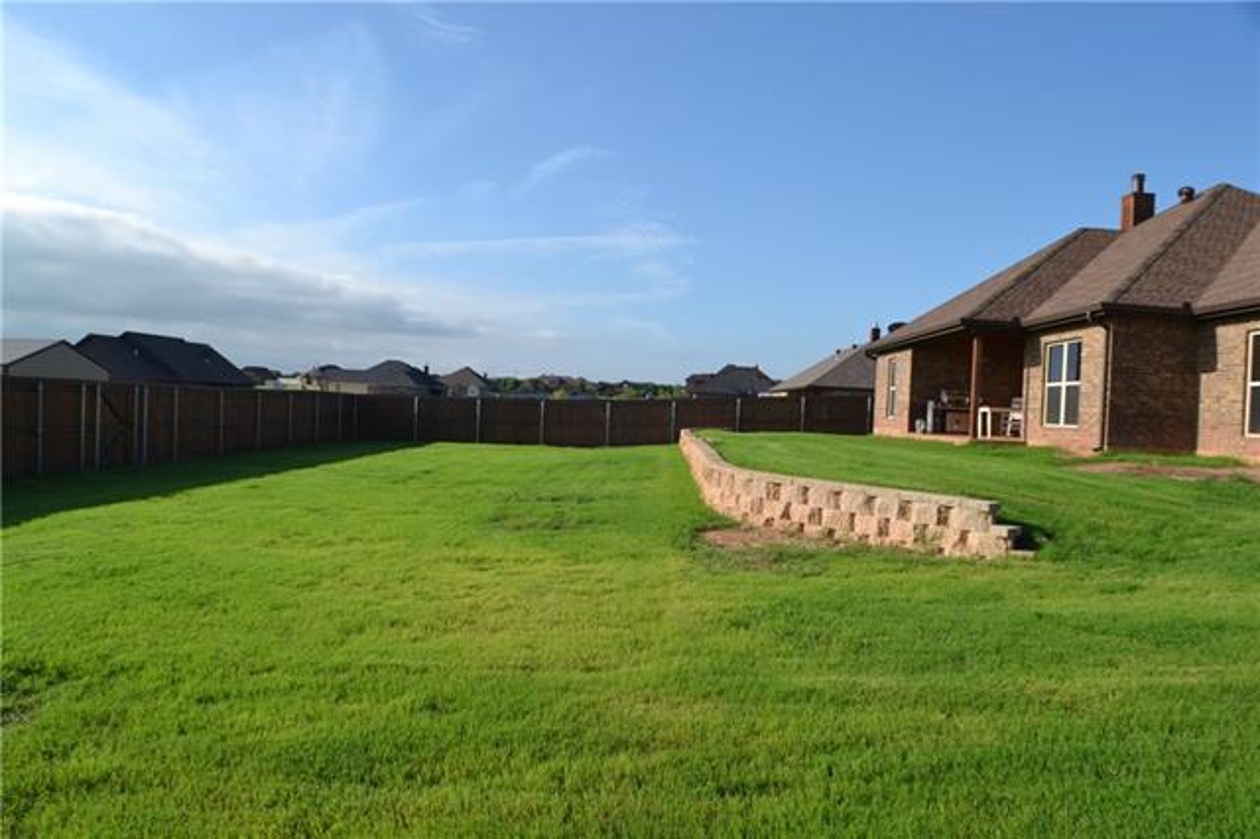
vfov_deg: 39.9
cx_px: 630
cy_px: 420
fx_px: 1154
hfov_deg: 57.2
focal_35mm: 33
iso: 100
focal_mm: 22
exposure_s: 1/200
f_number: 7.1
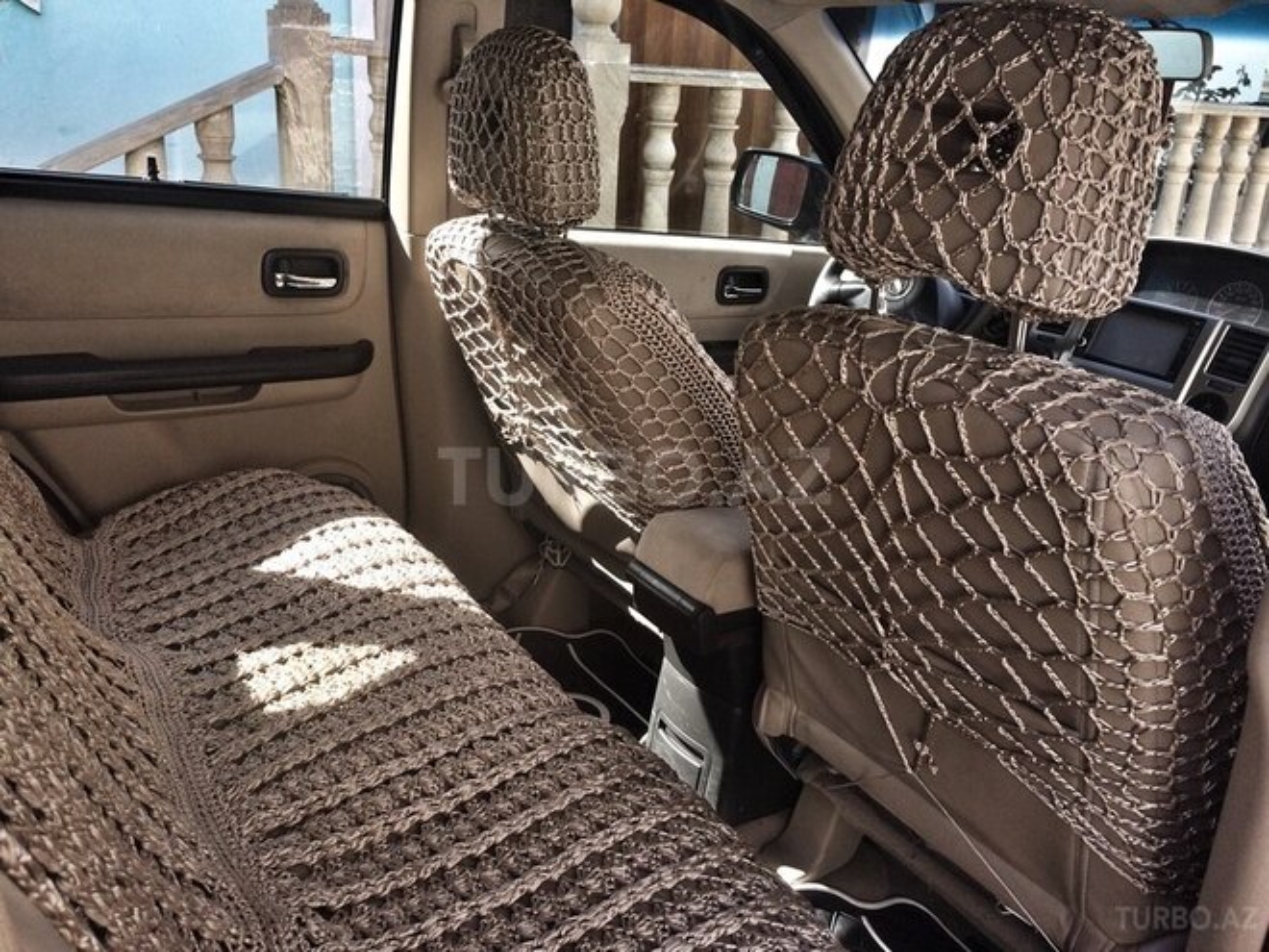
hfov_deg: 61.7
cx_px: 634
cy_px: 476
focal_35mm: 29
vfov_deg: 48.2
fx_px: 1063
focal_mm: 4.15
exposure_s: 1/354
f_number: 2.2
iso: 32
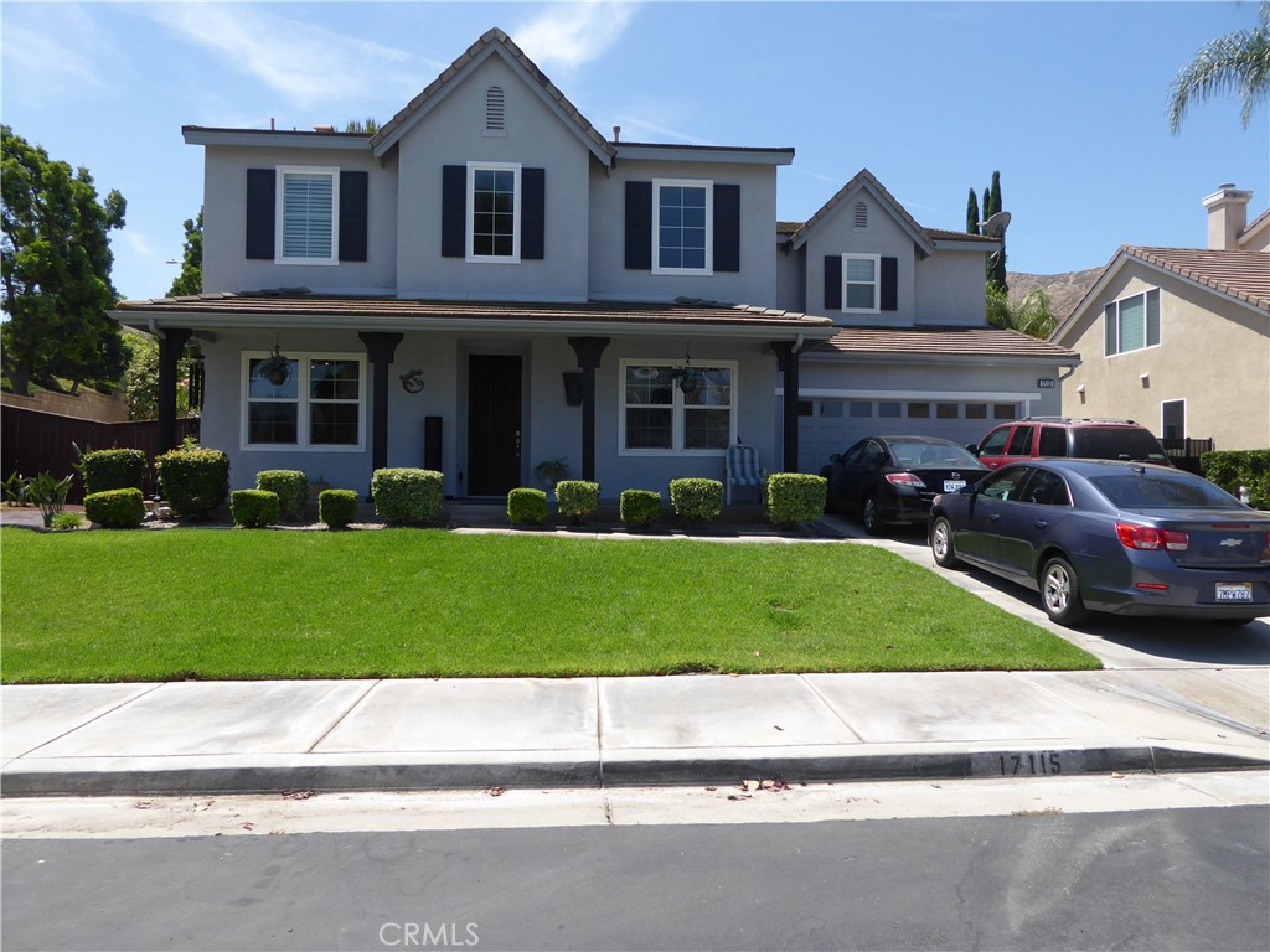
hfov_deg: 71.6
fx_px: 881
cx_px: 635
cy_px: 476
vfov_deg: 56.8
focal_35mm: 24
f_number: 3.3
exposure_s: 1/800
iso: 100
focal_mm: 4.3
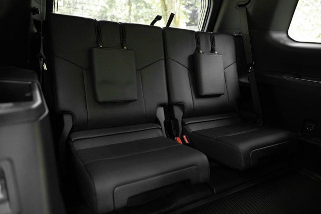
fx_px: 214
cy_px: 107
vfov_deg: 53.2
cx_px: 160
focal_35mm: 24
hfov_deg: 73.7
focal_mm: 24
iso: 2500
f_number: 2.8
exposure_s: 1/250
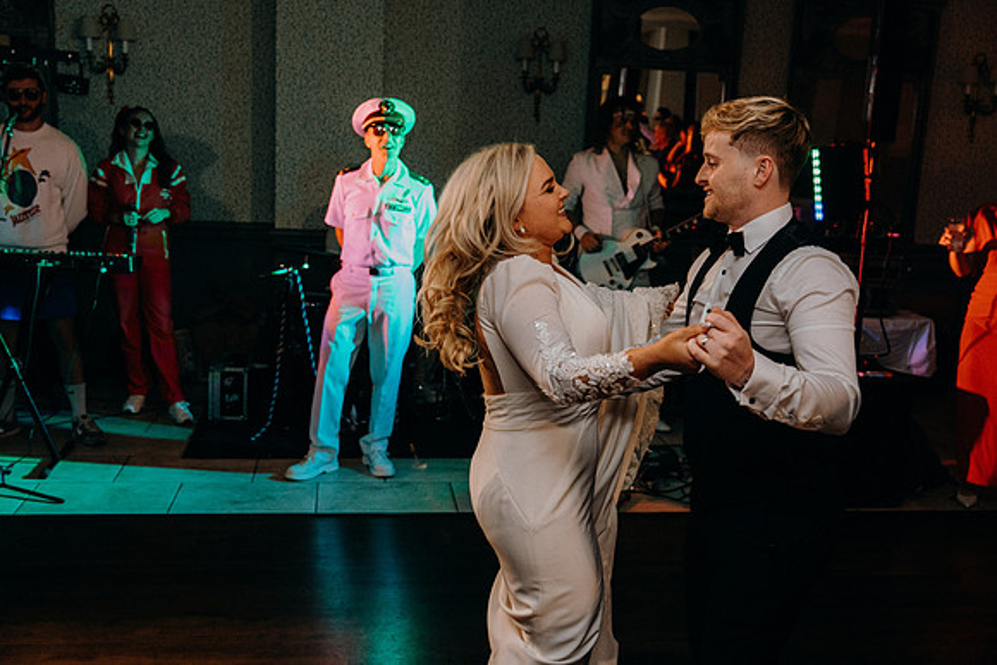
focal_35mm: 39
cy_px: 332
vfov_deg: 34.2
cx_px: 498
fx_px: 1080
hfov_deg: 49.5
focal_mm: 39
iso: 2500
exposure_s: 1/160
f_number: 3.5
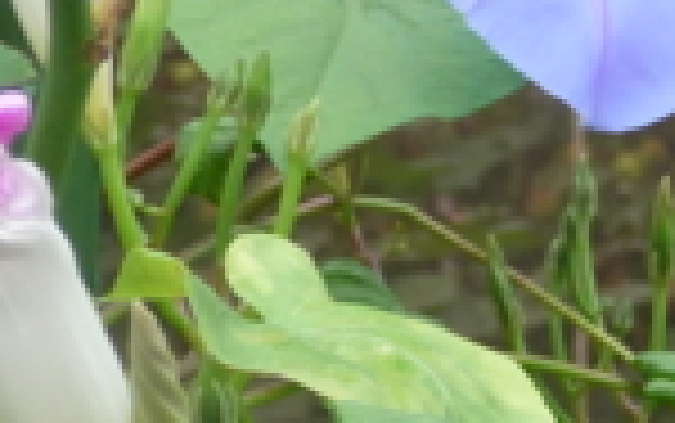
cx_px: 1530
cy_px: 778
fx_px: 4676
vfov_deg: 5.1
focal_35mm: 254
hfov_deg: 7.8
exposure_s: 1/50
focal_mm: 7.6
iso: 100
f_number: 4.1
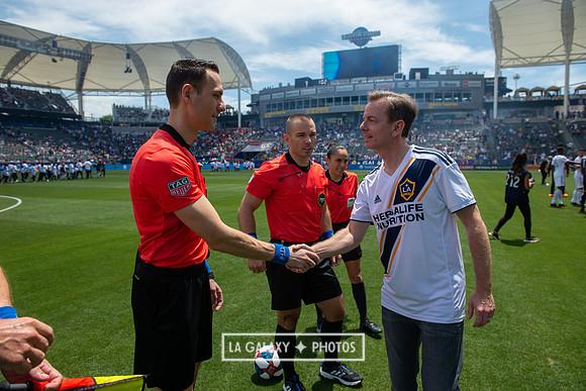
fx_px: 391
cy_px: 196
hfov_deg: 73.7
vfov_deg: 53.2
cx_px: 293
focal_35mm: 24
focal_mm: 24
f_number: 5.6
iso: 200
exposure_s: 1/1000
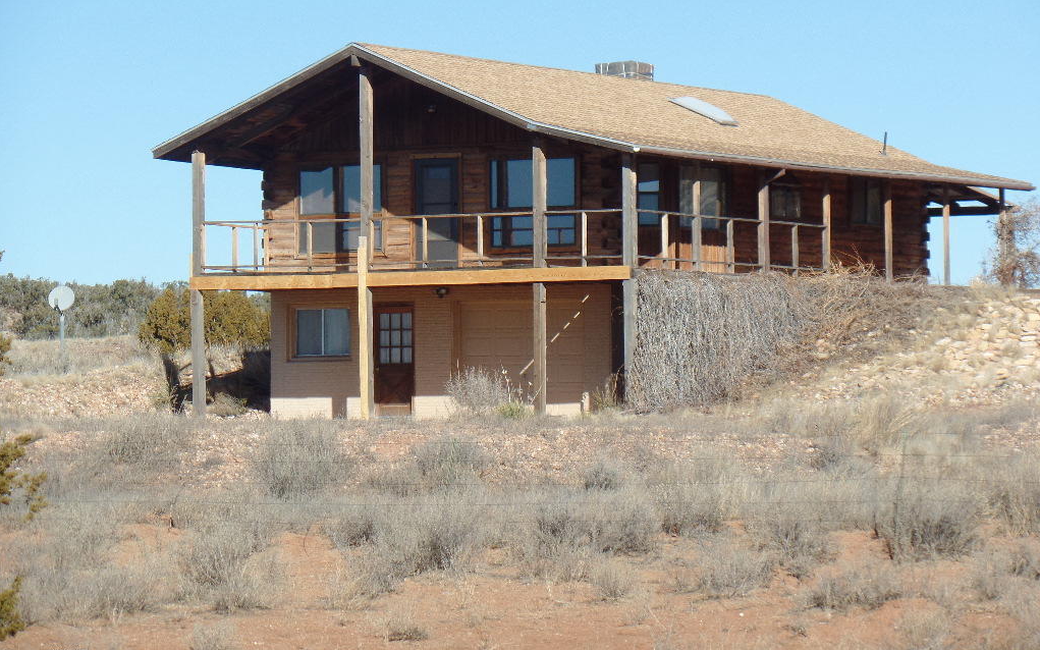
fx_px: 5215
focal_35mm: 184
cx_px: 519
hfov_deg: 11.4
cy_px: 292
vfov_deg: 7.1
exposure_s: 1/500
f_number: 4.5
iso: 80
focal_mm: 30.8
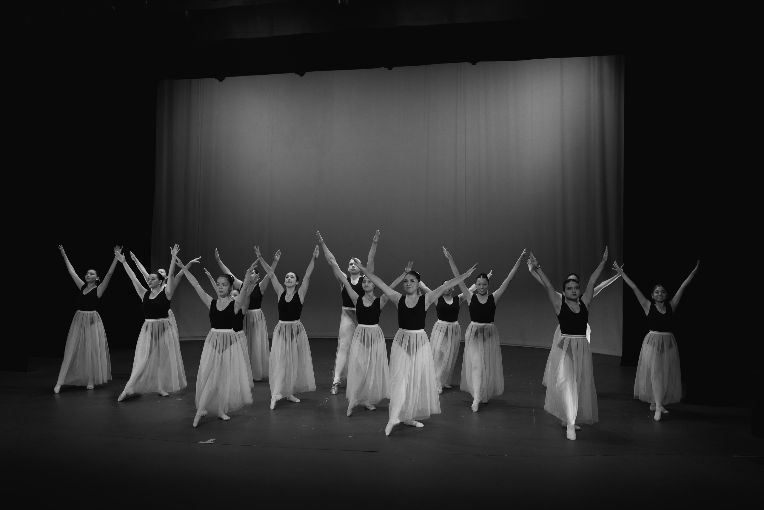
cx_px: 358
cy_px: 292
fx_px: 679
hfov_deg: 58.7
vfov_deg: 41.0
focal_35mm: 32
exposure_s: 1/100
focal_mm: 28
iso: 1600
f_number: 4.5
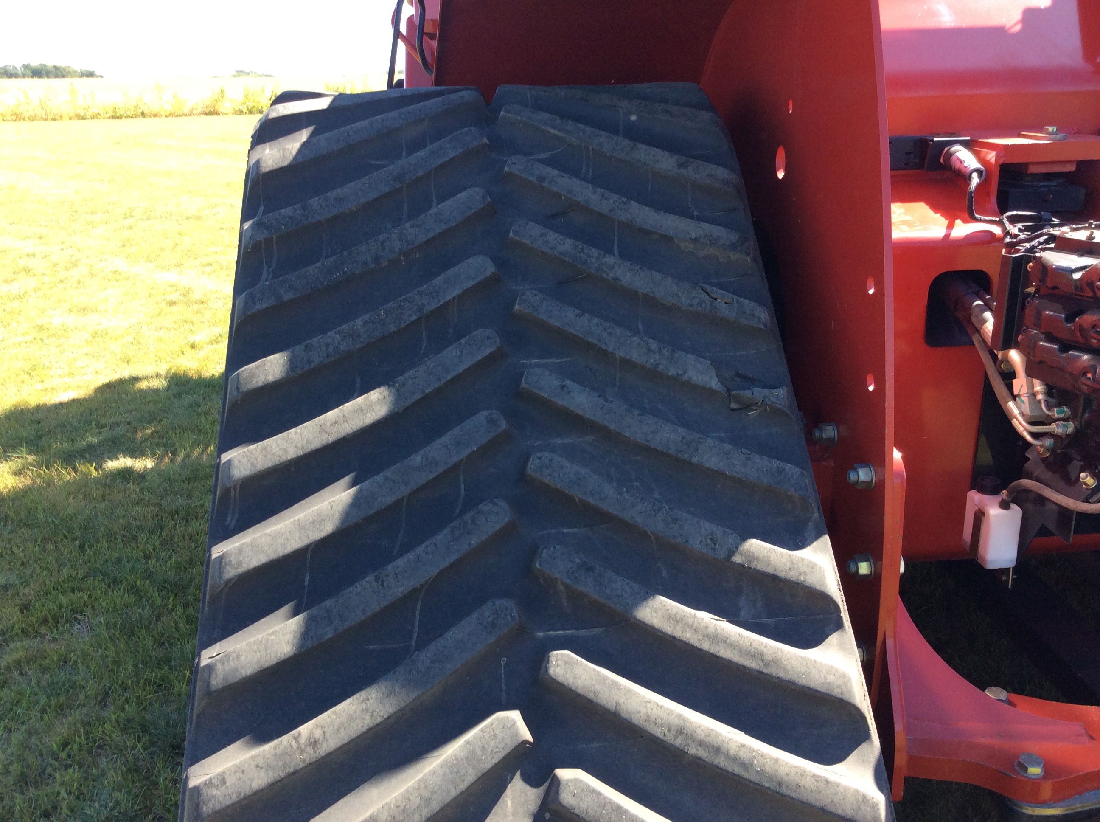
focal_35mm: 32
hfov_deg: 56.9
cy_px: 411
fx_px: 1015
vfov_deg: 44.1
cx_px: 550
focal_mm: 3.3
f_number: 2.4
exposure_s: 1/243
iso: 32
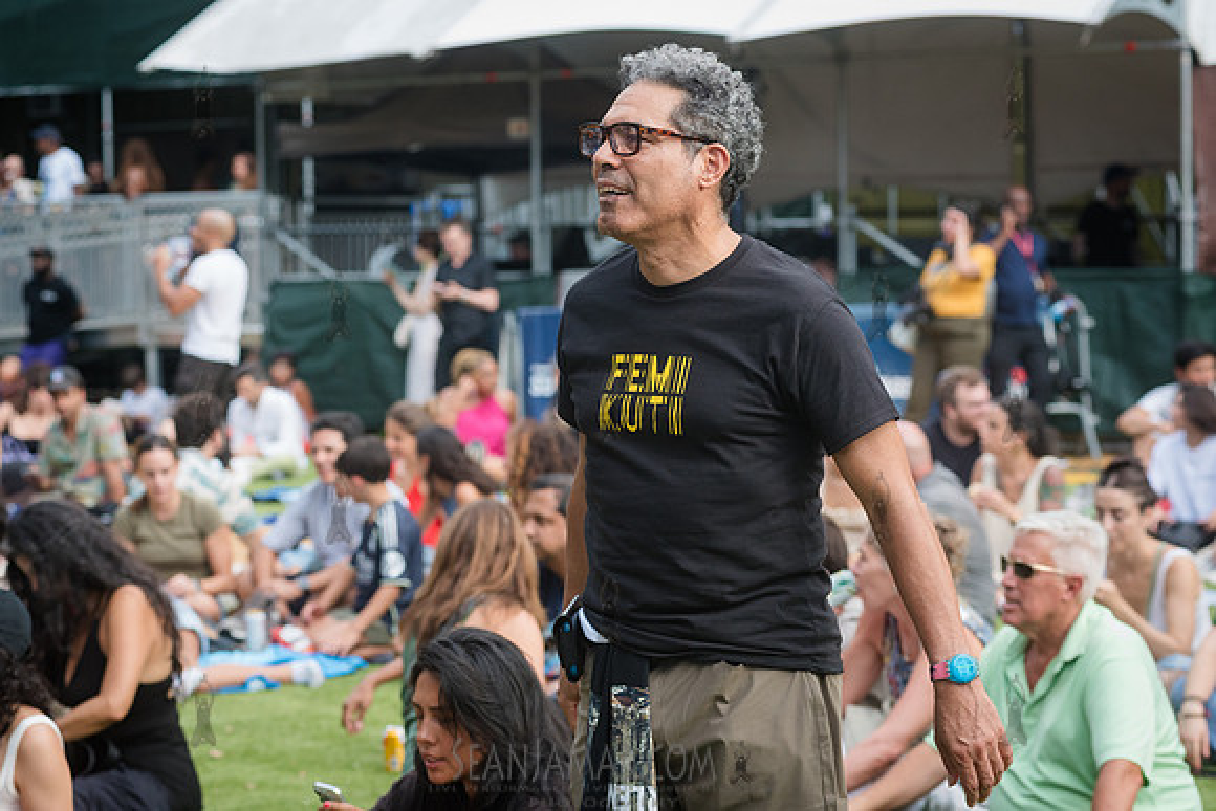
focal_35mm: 100
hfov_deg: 20.4
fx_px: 3378
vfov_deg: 13.7
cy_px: 406
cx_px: 608
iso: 1000
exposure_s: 1/640
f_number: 5
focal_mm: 100
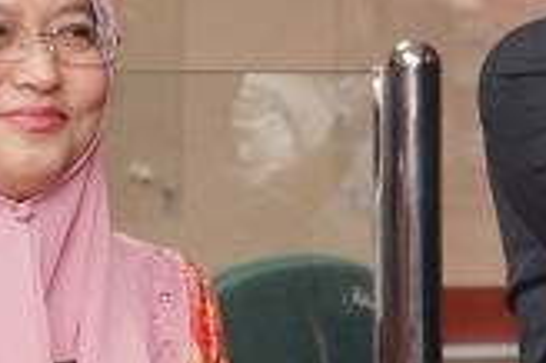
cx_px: 1099
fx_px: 2591
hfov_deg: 10.9
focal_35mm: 171
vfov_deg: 8.0
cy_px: -12
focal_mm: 28
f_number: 3.5
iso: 500
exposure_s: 1/100
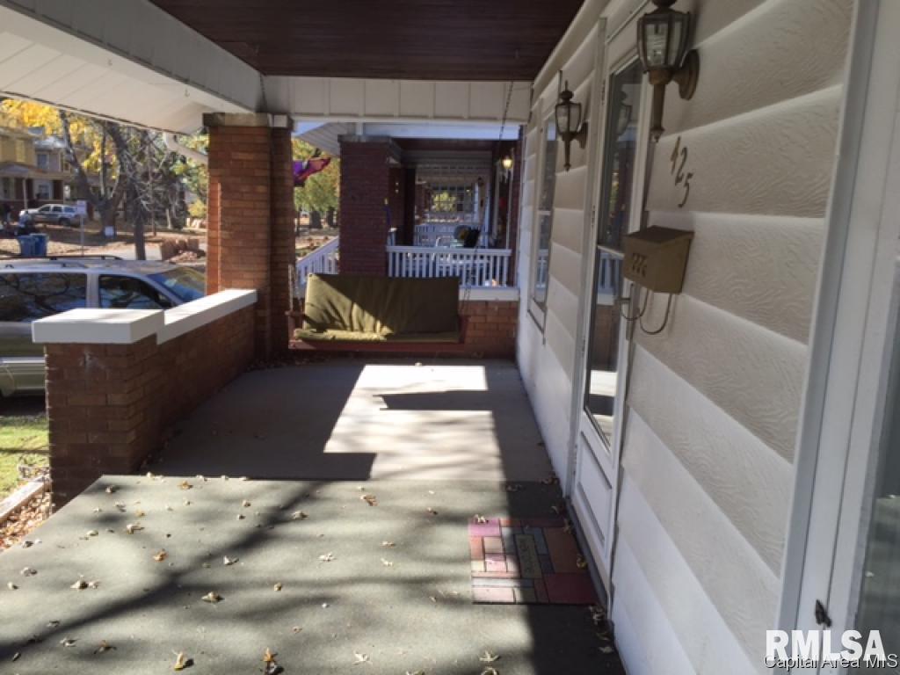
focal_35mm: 29
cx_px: 450
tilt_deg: -10.7
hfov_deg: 61.7
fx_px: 754
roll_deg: -0.8
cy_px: 338
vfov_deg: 48.2
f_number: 2.2
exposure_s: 1/366
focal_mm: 4.15
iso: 32
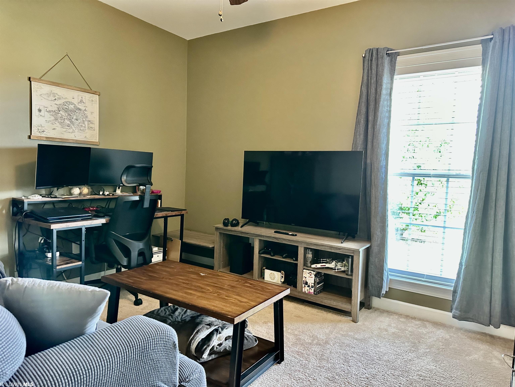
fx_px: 357
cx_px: 258
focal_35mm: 24
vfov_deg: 56.8
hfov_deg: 71.6
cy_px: 194
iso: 640
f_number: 1.78
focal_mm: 6.86
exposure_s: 1/60
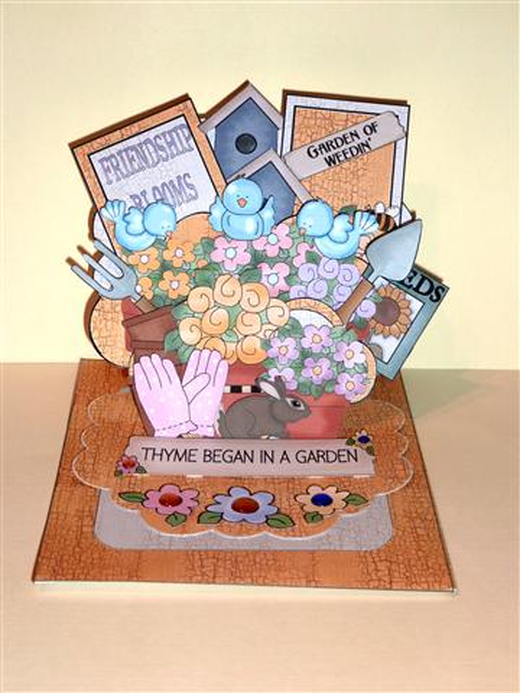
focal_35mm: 63
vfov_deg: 30.7
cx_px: 260
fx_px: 1262
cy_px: 346
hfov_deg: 23.3
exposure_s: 1/30
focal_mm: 10.3
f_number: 4
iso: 100
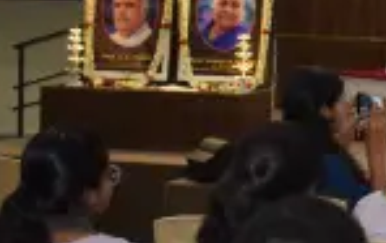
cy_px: 60
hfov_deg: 14.3
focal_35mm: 130
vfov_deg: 10.1
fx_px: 1370
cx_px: 683
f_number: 4
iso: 800
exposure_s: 1/80
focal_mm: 21
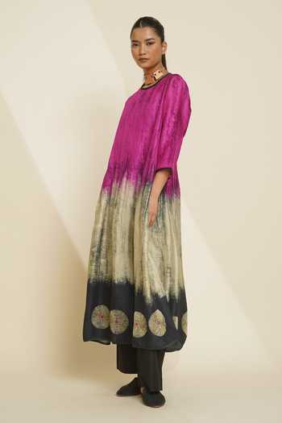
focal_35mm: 50
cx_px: 141
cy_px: 212
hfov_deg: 27.0
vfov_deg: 39.6
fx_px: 587
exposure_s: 1/60
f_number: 6.3
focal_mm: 50
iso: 100
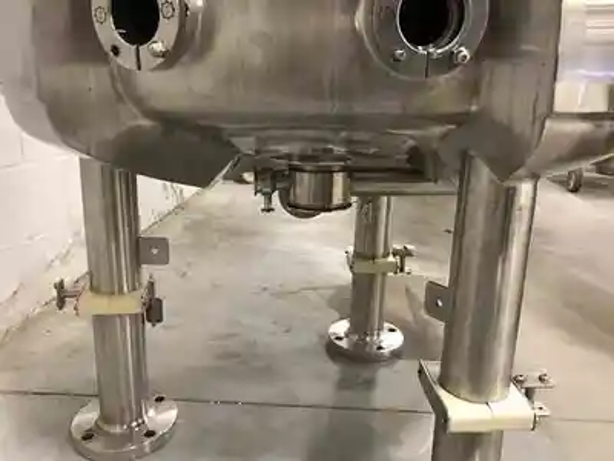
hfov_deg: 63.4
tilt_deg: -17.3
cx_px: 307
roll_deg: -1.2
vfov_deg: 49.7
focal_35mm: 28
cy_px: 230
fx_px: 497
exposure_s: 1/12
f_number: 1.8
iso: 100
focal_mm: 3.99
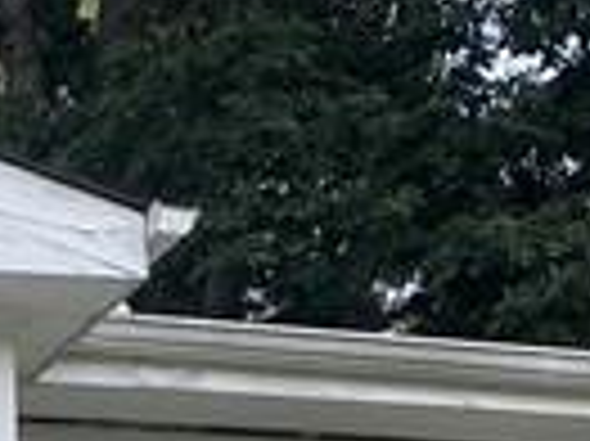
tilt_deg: +8.1
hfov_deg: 9.2
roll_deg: +0.4
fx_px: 3457
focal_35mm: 203
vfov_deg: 6.8
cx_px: -581
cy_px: 1125
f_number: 1.8
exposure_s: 1/640
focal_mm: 4.25
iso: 32
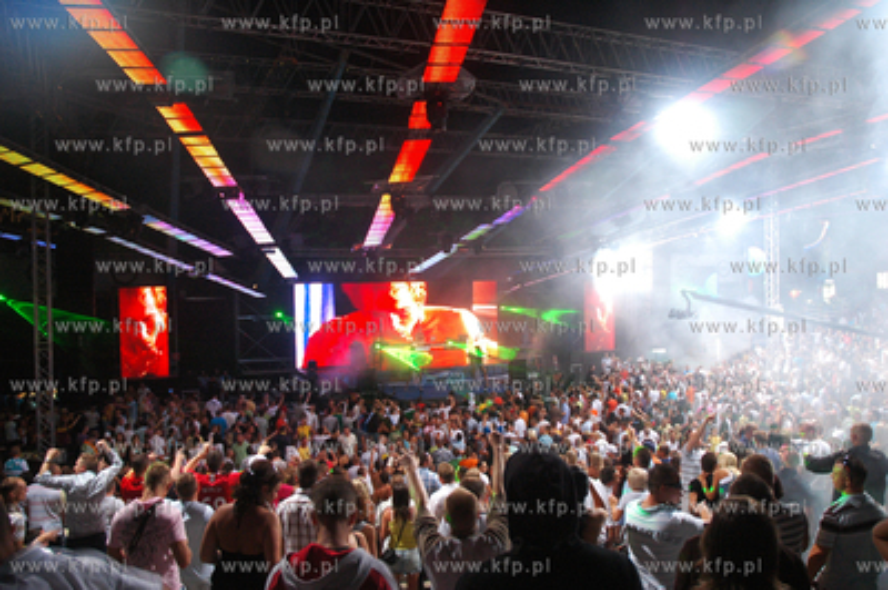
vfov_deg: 47.9
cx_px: 444
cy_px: 295
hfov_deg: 67.4
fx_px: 665
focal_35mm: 27
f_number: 3.5
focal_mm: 18
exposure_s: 1/30
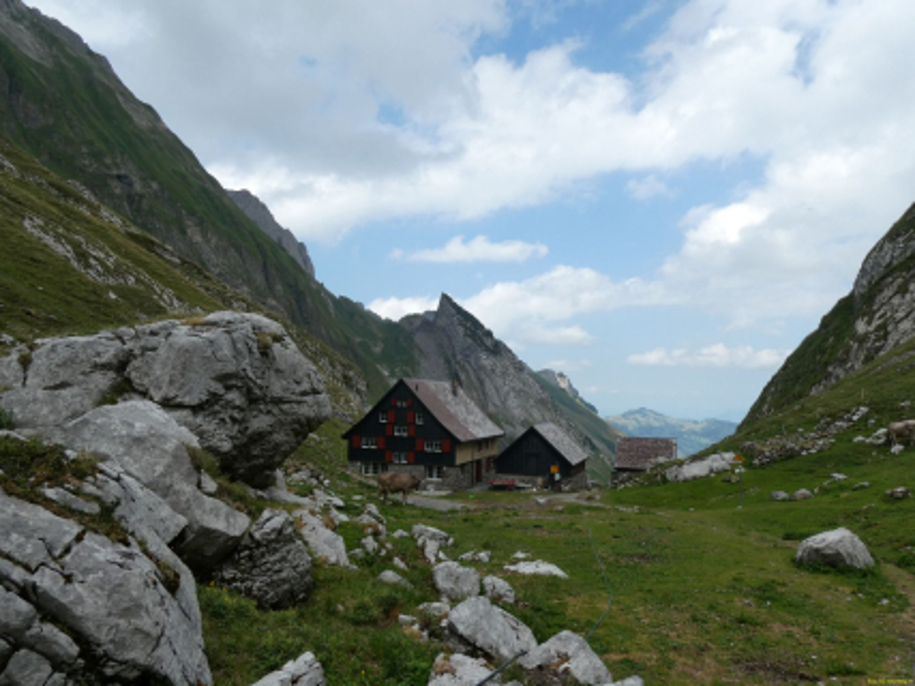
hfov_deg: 71.6
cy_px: 343
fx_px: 634
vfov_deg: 56.8
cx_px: 458
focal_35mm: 24
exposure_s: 1/800
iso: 80
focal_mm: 4.3
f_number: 3.3
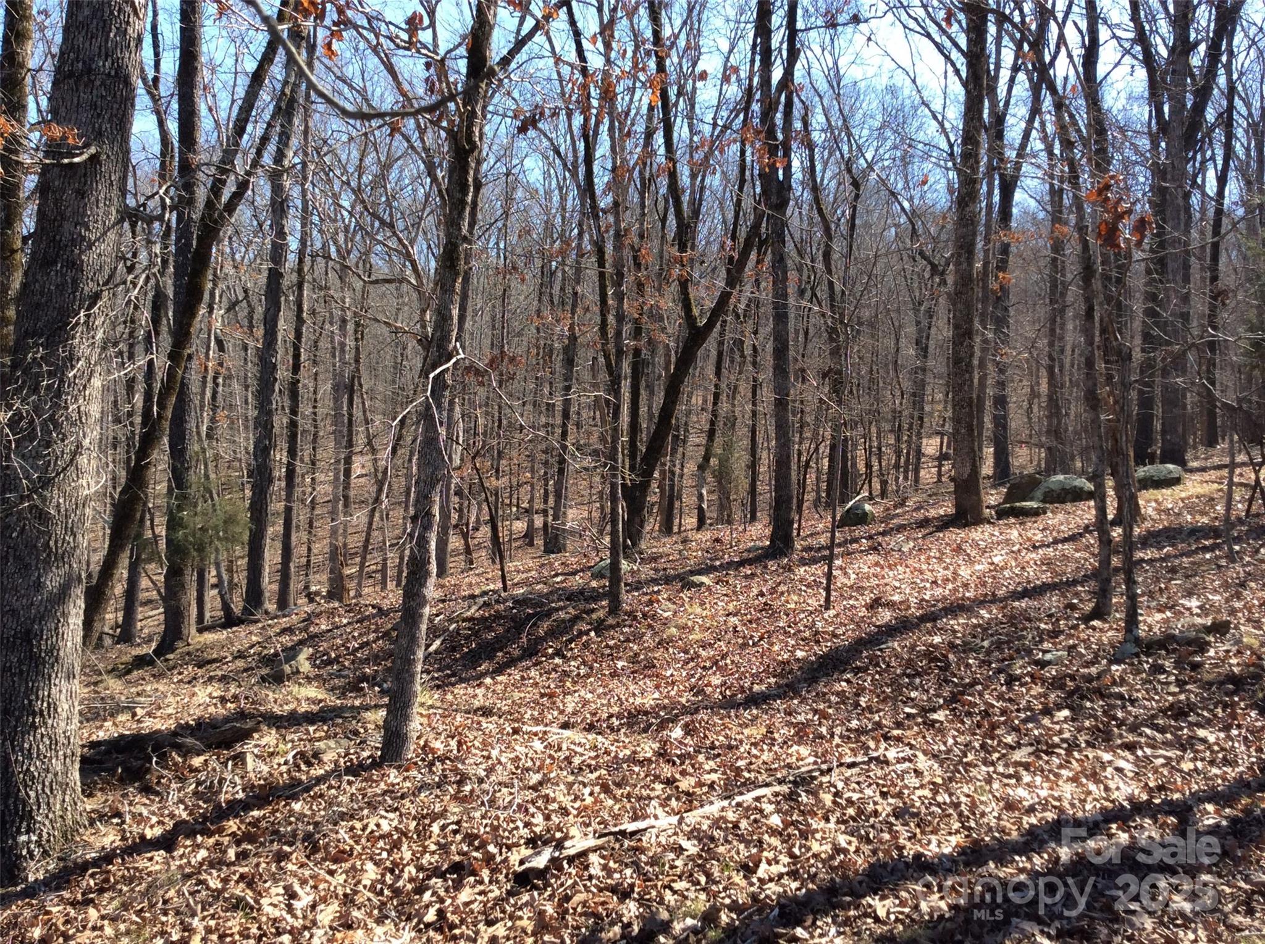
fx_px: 1167
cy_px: 472
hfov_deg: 56.9
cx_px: 632
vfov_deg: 44.0
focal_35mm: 32
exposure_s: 1/443
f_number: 2.4
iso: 32
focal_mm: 3.3
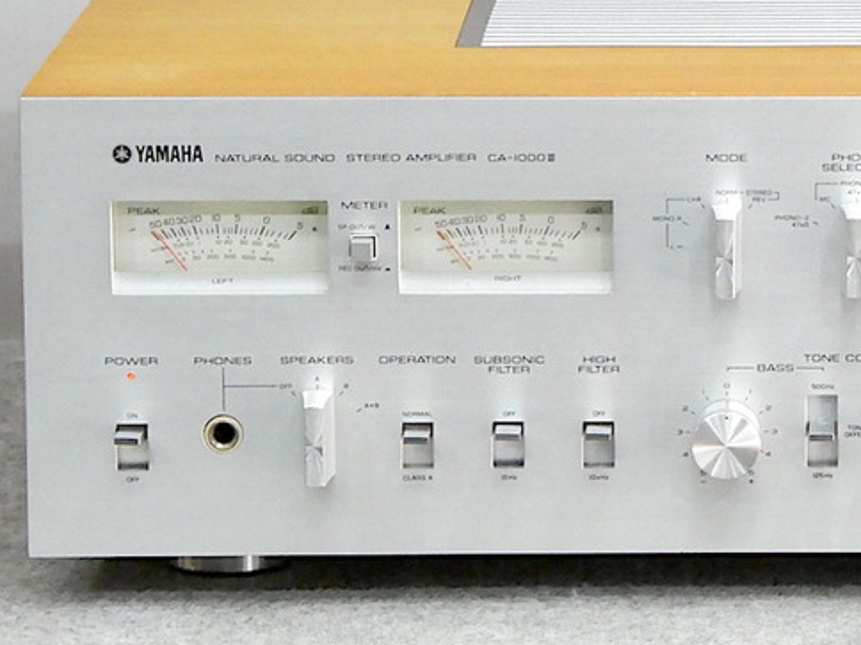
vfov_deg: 6.0
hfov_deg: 8.0
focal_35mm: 246
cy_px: 243
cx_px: 742
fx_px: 6119
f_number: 6.3
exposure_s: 1/50
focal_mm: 22.3
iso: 1600
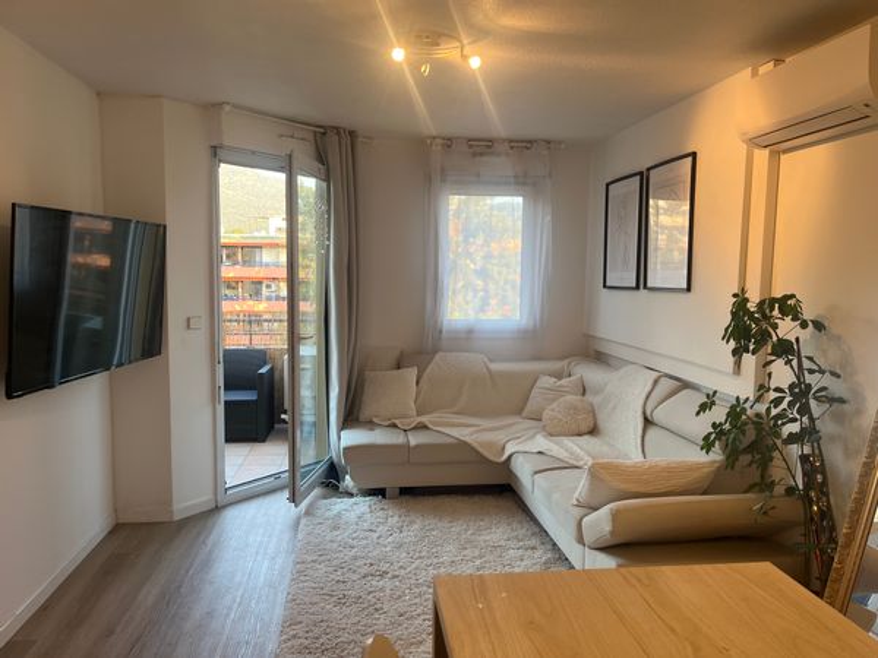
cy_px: 329
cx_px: 439
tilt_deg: -5.3
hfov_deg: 67.3
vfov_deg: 53.1
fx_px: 659
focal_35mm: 26
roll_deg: -0.6
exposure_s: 1/100
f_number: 1.6
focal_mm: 5.1
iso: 100
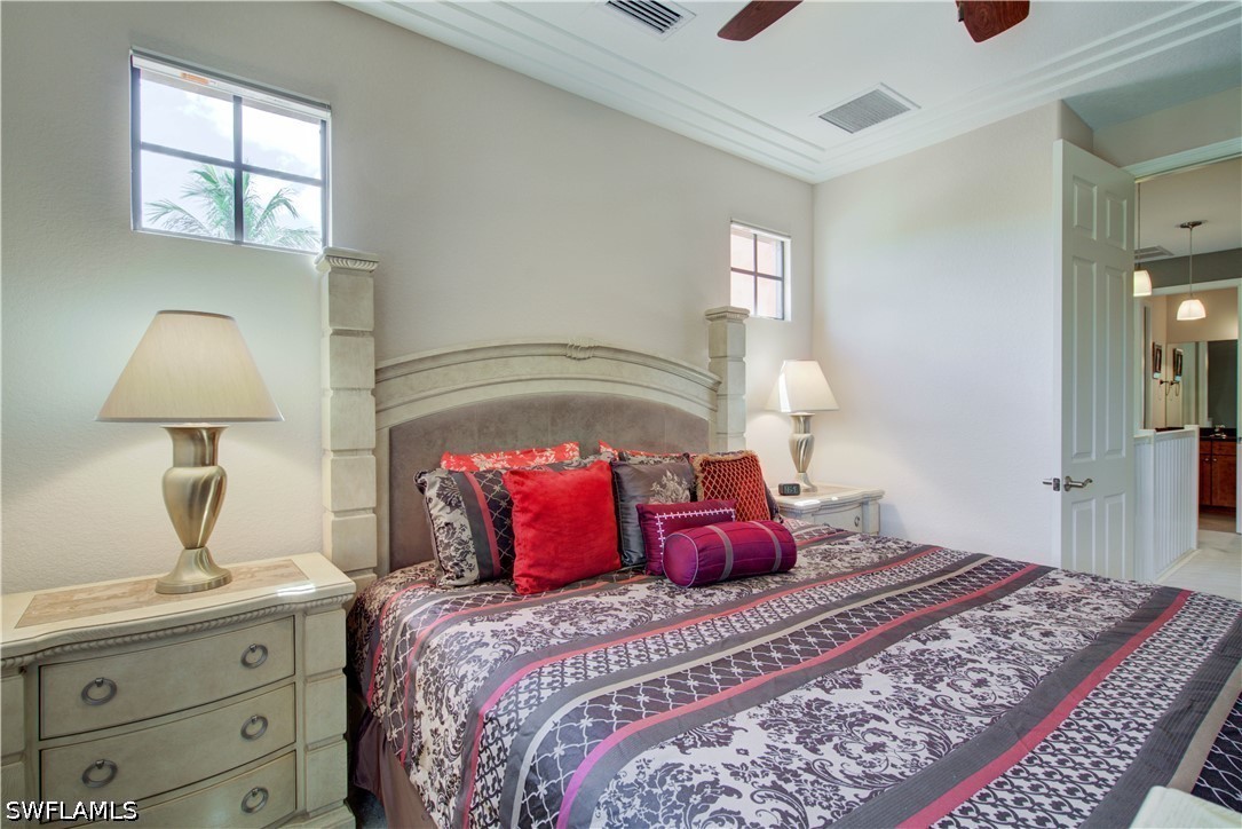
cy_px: 414
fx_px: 552
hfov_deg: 96.7
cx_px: 621
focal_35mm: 16
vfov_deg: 73.8
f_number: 8
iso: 400
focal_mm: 16
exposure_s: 1/4
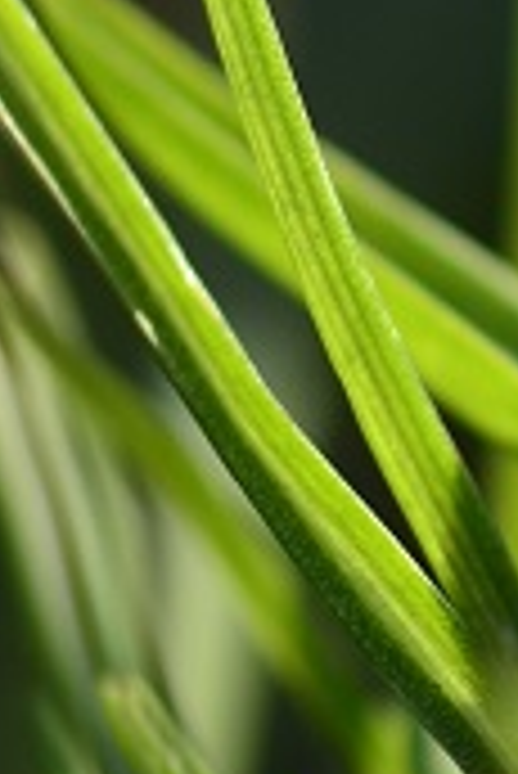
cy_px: -670
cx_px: 613
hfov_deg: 1.5
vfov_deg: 2.2
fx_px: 20159
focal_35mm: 936
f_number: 3
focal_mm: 105
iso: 250
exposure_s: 1/640
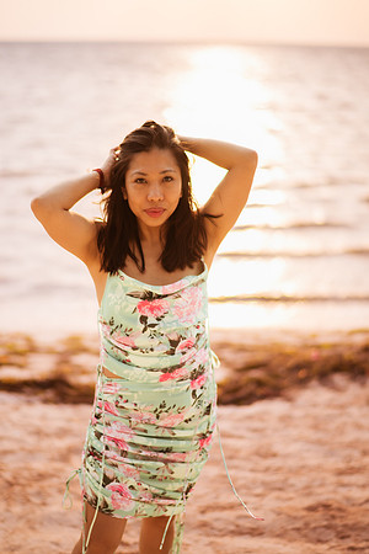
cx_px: 184
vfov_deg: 34.5
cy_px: 277
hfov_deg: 23.4
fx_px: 892
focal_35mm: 58
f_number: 1.4
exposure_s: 1/2000
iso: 100
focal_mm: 58
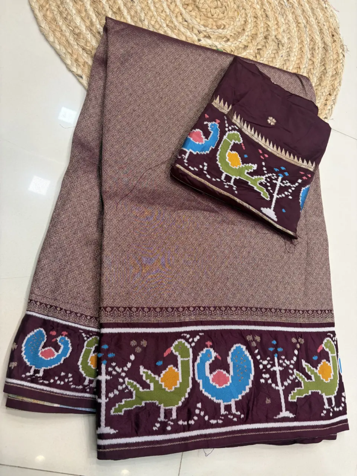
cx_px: 178
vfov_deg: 67.3
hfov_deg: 53.1
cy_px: 238
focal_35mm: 26
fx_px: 358
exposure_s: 1/50
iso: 100
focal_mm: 5.96
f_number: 1.6
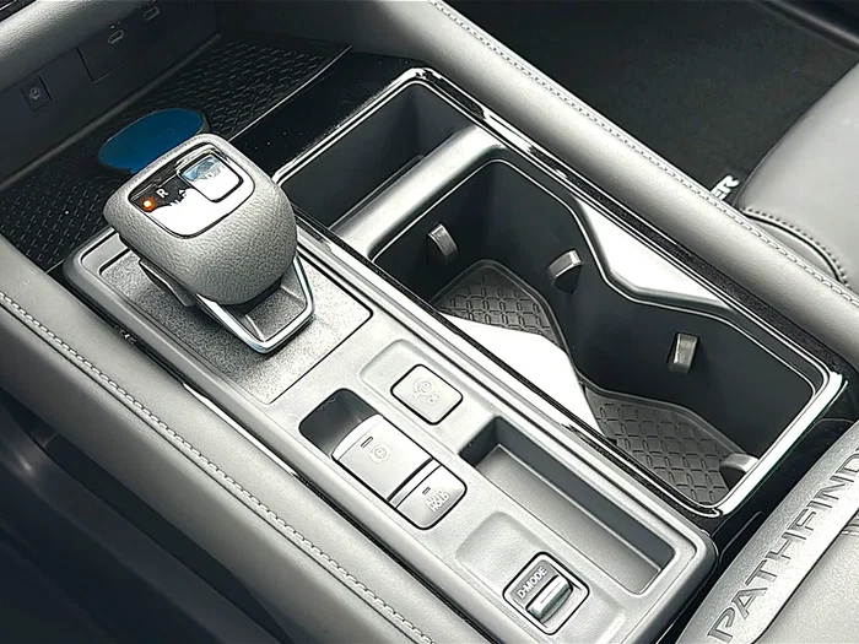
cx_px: 430
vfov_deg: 34.3
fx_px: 1042
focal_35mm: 42
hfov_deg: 44.8
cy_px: 322
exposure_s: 1/41
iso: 200
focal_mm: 6.86
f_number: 1.78
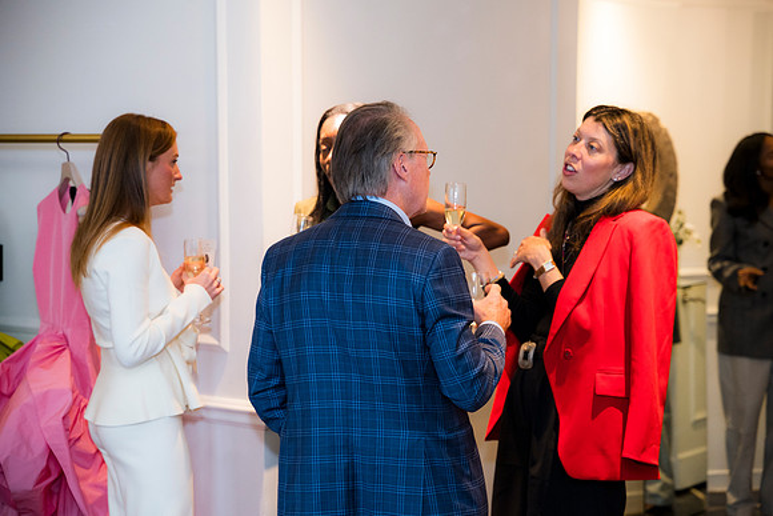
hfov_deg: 28.1
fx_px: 1546
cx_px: 386
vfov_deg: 18.9
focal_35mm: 72
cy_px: 258
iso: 1250
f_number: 4
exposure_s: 1/100
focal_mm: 72
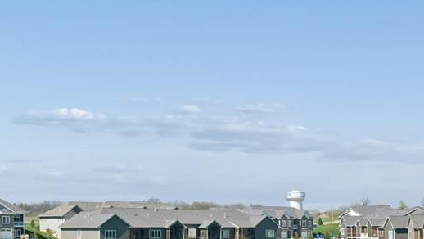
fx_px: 844
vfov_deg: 15.9
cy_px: 220
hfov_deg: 28.2
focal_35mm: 75
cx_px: 225
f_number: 10
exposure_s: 1/800
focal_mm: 29
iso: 400
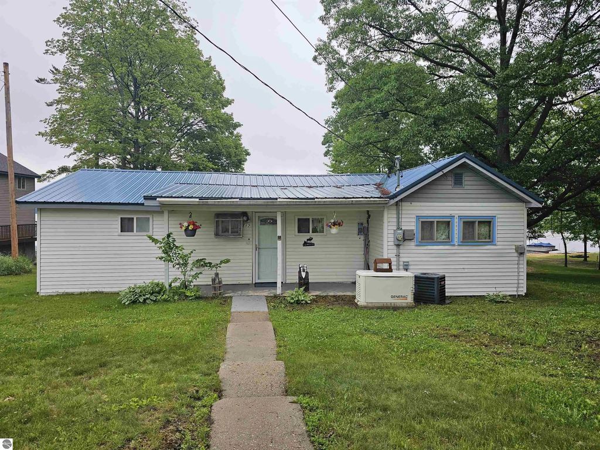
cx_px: 300
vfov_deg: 58.9
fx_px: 399
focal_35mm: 23
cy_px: 225
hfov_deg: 73.9
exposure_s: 1/180
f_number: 1.7
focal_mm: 6.3
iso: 20
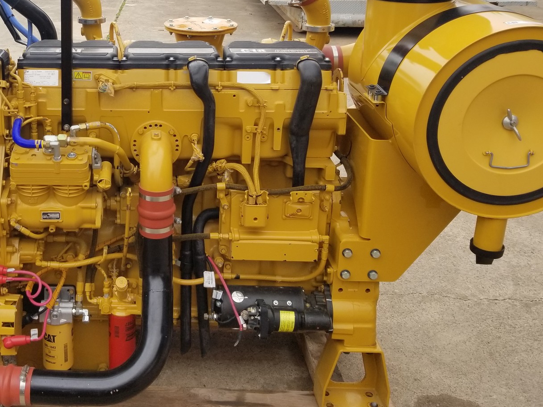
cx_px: 122
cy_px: 102
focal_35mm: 43
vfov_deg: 32.9
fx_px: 674
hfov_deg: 42.2
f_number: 1.7
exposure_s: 1/686
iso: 50
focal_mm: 4.25
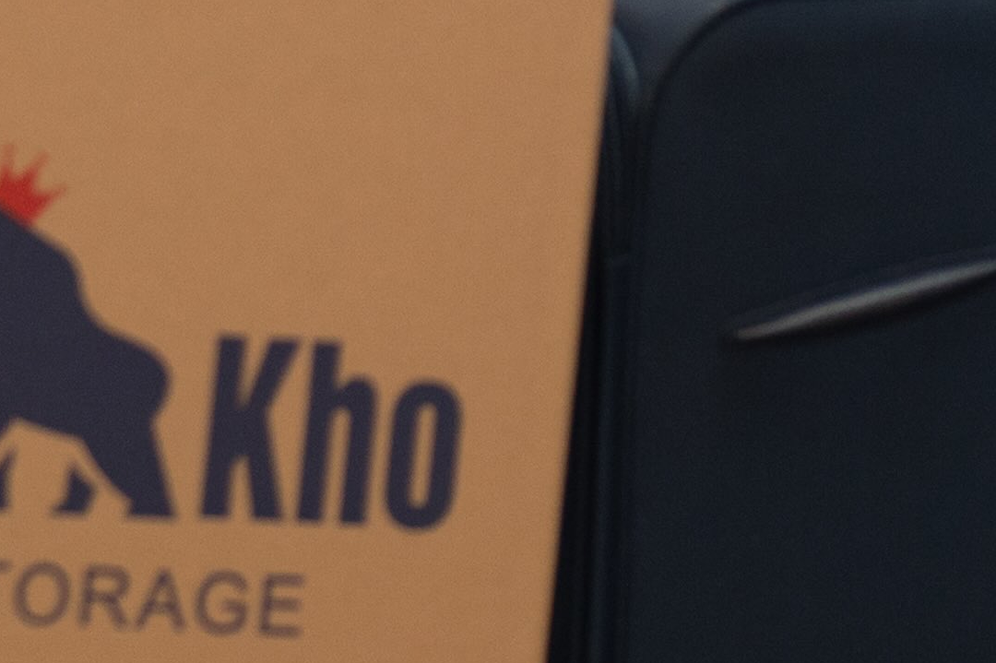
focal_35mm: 336
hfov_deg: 6.1
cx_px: 613
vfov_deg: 4.1
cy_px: -346
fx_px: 9291
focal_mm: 60
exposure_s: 1/50
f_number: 2.8
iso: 800
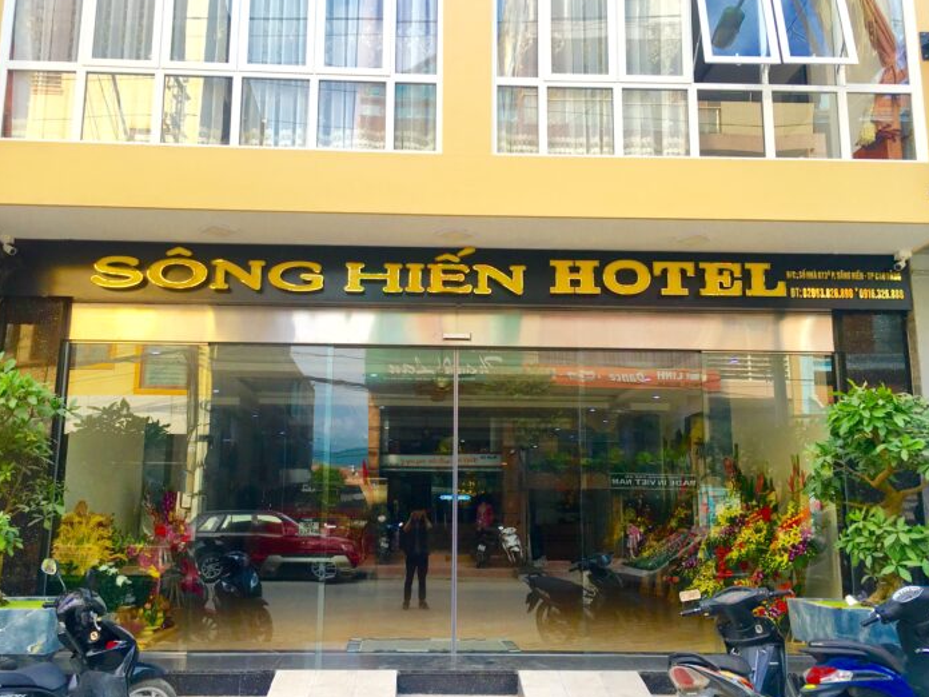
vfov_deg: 44.2
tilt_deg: +11.1
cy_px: 342
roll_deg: -0.3
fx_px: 859
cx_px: 443
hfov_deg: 56.8
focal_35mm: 32
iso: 25
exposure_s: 1/220
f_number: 2.2
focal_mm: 4.15
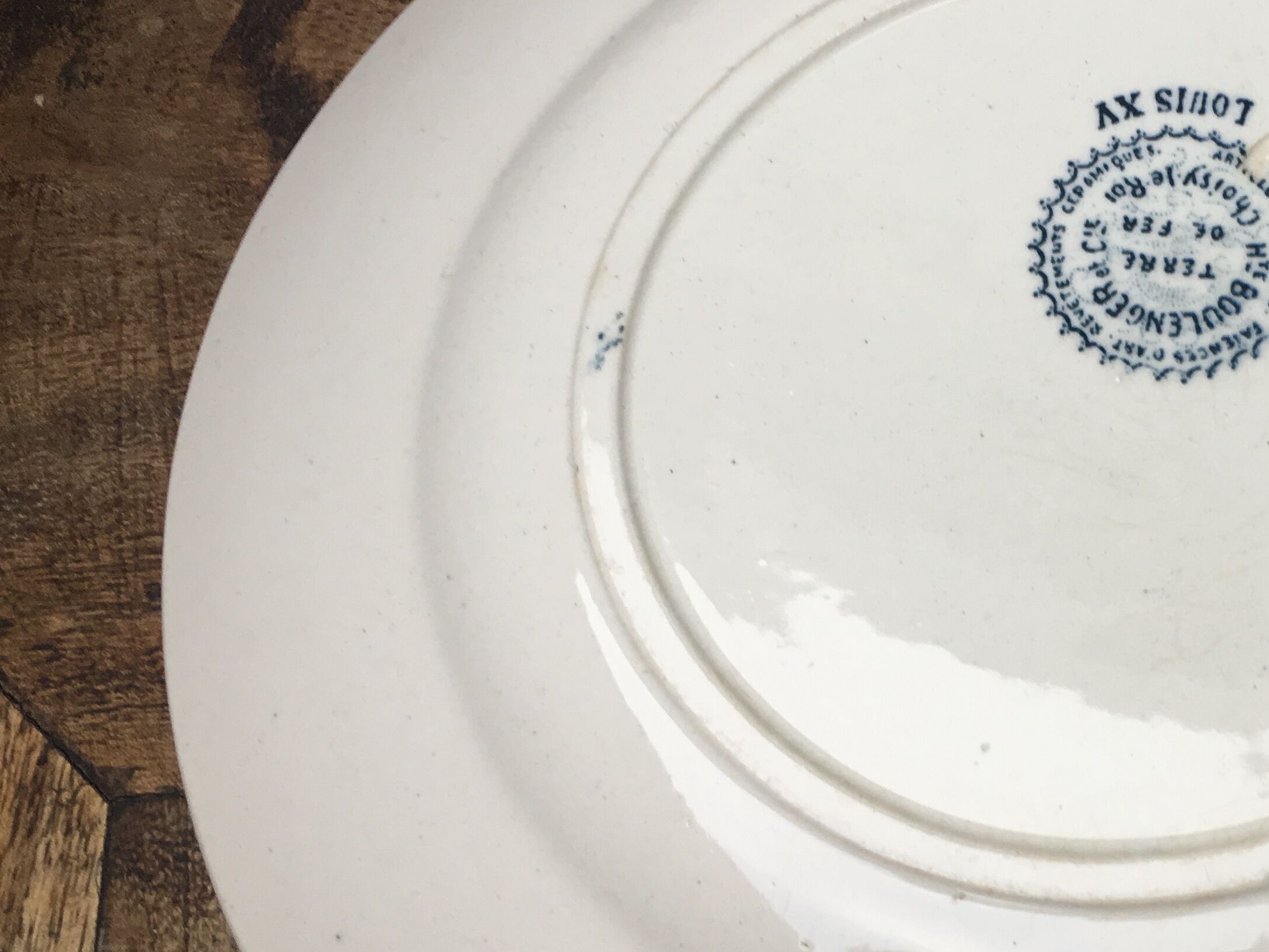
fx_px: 1980
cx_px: 1096
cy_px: 561
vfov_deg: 27.0
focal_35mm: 54
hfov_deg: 34.0
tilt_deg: -69.4
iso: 40
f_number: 2.2
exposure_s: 1/100
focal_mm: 4.15
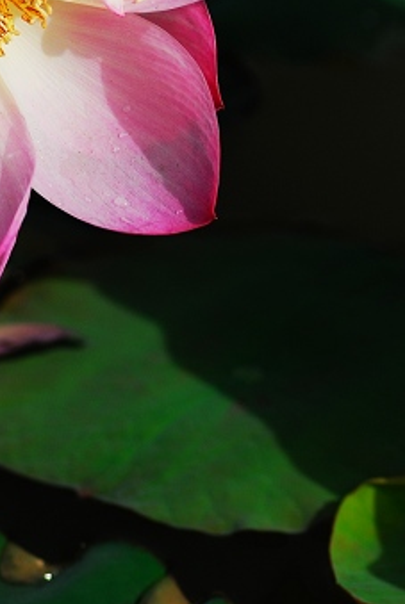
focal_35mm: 321
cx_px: -46
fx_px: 5400
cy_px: 170
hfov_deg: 4.3
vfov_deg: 6.4
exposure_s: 1/2500
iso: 100
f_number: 4.5
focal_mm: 90
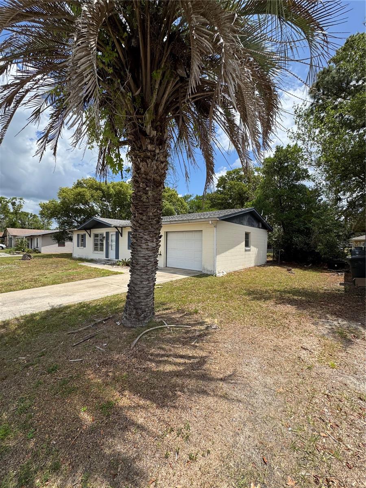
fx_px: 197
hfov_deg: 85.7
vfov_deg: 102.1
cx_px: 183
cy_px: 244
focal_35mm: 14
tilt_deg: -0.2
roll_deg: -0.3
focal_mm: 2.22
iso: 50
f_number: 2.2
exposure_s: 1/1748
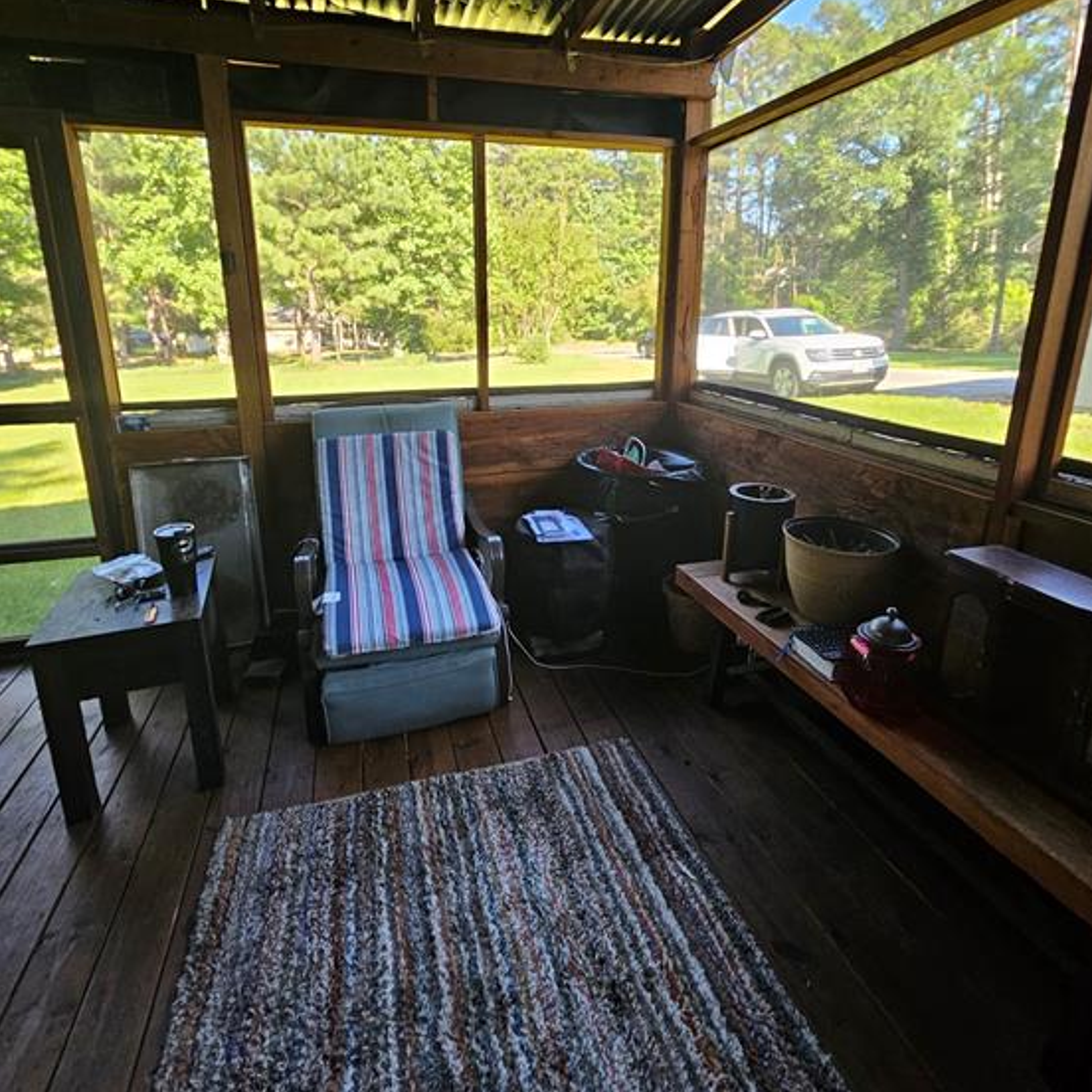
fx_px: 571
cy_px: 465
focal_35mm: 16
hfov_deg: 87.4
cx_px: 536
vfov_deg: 86.8
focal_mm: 2.2
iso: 160
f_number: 2.2
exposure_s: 1/60
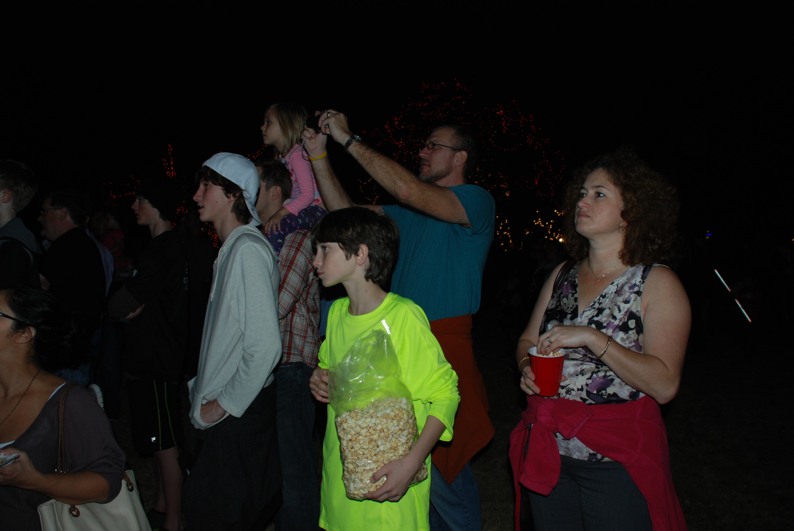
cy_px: 266
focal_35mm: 30
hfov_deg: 61.9
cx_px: 397
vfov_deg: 43.7
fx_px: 662
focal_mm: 20
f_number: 3.8
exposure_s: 1/60
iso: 200
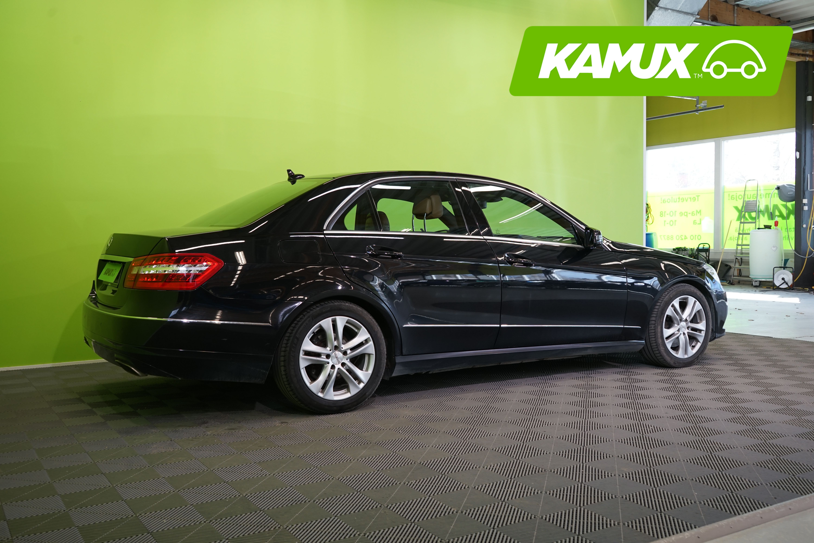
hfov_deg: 55.8
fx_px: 769
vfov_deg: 38.9
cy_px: 272
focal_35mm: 34
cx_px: 407
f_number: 6.3
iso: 500
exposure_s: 1/50
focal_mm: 34
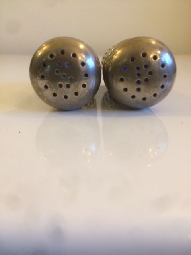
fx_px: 213
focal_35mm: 29
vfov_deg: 61.7
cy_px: 128
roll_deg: +0.9
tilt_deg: -21.4
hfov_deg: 48.2
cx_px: 96
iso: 250
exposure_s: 1/33
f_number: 2.2
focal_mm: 4.15
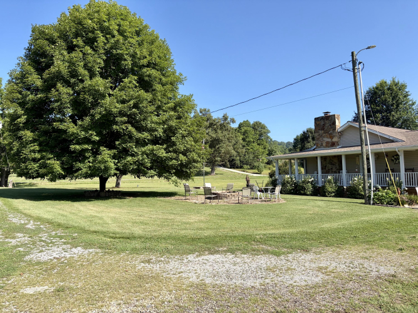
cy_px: 156
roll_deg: +1.7
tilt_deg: +3.6
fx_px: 314
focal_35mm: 26
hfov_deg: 67.3
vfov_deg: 53.0
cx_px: 209
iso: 50
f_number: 1.6
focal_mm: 5.96
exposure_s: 1/2747
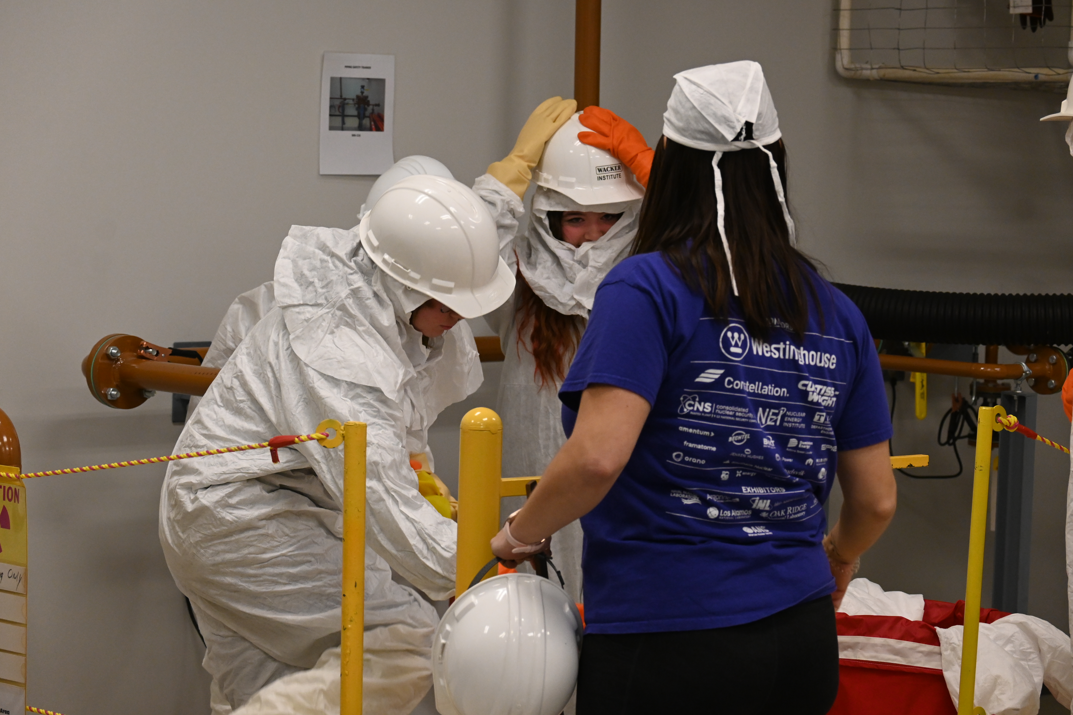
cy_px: 358
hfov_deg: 18.2
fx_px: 3353
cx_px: 536
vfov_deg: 12.2
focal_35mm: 112
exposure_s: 1/160
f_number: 5.6
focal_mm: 75
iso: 2000
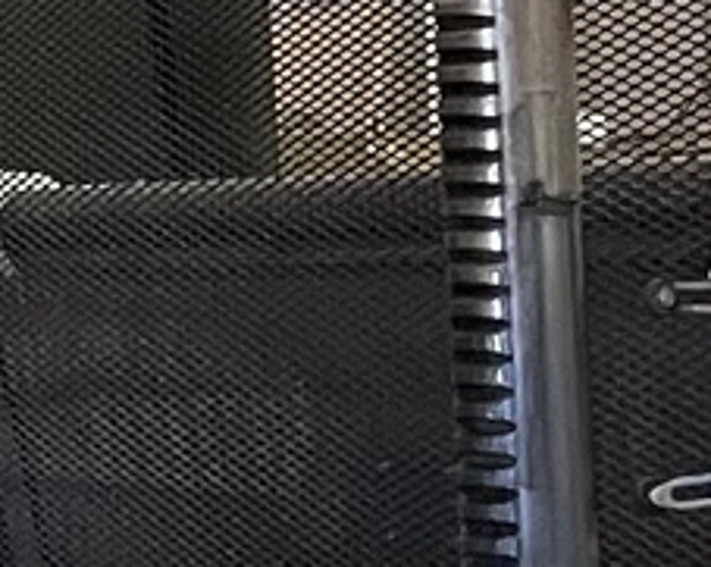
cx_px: -1482
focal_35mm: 224
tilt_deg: +4.3
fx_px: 4708
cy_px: -116
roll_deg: +1.4
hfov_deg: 7.5
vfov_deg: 6.8
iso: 250
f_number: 1.6
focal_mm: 5.1
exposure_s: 1/60
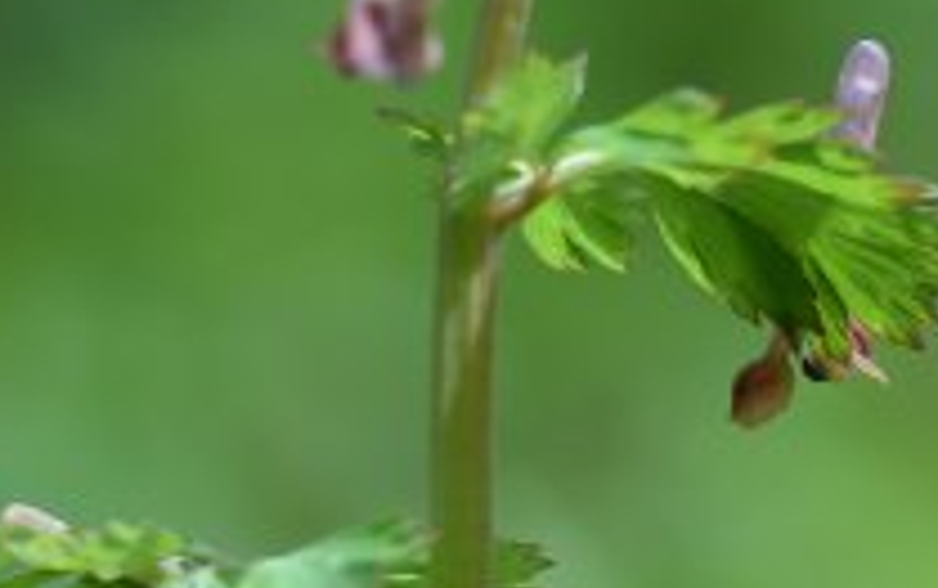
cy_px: -328
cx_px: 644
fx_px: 6882
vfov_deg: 4.9
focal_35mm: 269
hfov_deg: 7.8
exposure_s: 1/640
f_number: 8
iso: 400
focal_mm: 90
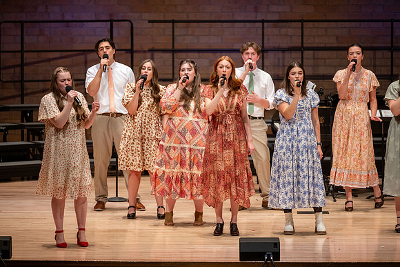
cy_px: 134
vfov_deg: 6.5
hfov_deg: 9.8
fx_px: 2342
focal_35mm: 211
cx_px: 192
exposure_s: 1/500
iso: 2000
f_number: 2.8
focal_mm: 200
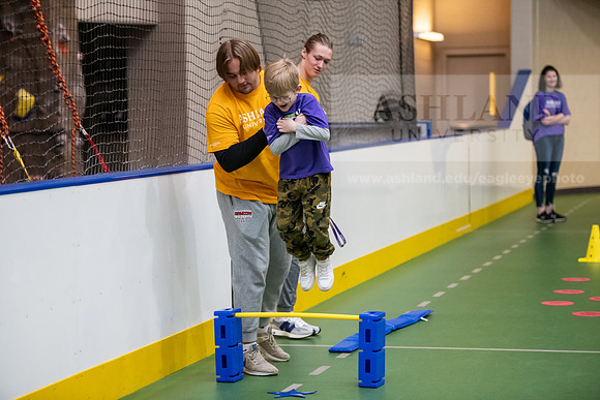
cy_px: 200
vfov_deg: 13.0
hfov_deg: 19.5
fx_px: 1750
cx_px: 300
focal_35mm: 105
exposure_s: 1/200
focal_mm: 105
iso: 3200
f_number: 3.2
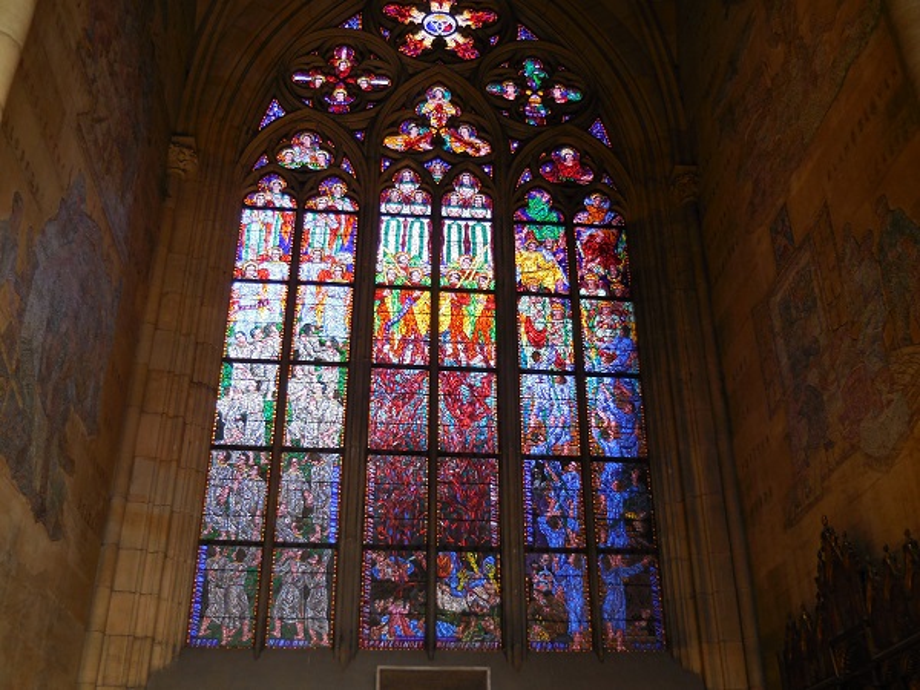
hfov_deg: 47.9
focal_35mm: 39
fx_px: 1037
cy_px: 345
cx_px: 460
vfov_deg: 36.8
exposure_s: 1/30
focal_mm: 7
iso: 160
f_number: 3.9
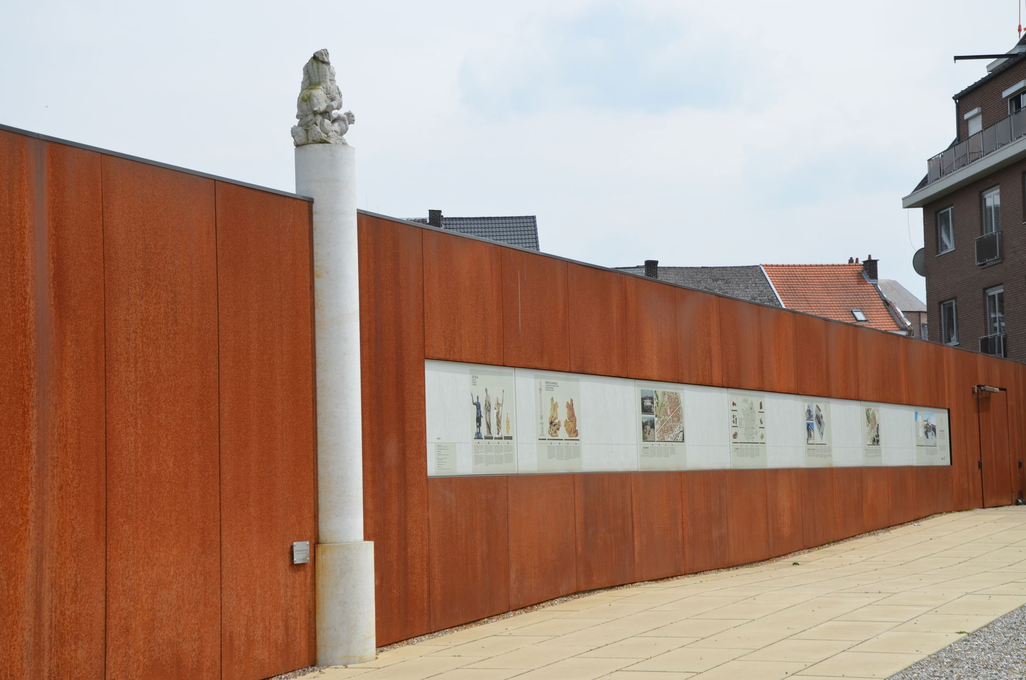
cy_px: 340
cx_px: 513
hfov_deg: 29.9
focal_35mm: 68
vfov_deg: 20.1
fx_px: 1920
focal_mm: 45
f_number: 8
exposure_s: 1/250
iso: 100
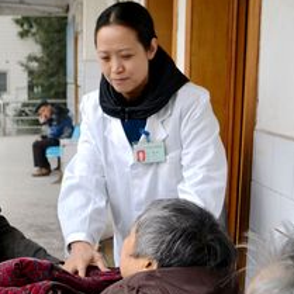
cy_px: 196
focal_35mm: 67
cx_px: 70
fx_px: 644
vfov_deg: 25.6
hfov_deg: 25.4
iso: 1250
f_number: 3.8
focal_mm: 22
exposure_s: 1/500
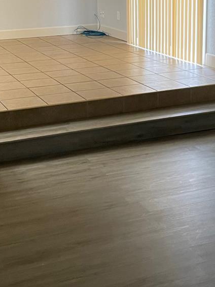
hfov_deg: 21.3
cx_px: 111
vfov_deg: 27.9
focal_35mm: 69
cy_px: 91
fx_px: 571
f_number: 1.6
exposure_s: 1/60
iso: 500
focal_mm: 4.2
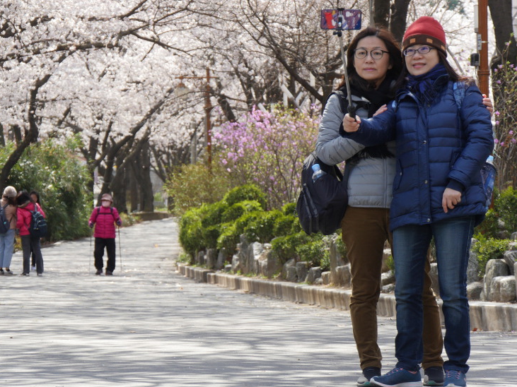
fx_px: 2389
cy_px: 194
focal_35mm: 160
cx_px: 207
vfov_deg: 9.3
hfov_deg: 12.3
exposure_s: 1/200
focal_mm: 65
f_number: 5.3
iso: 200
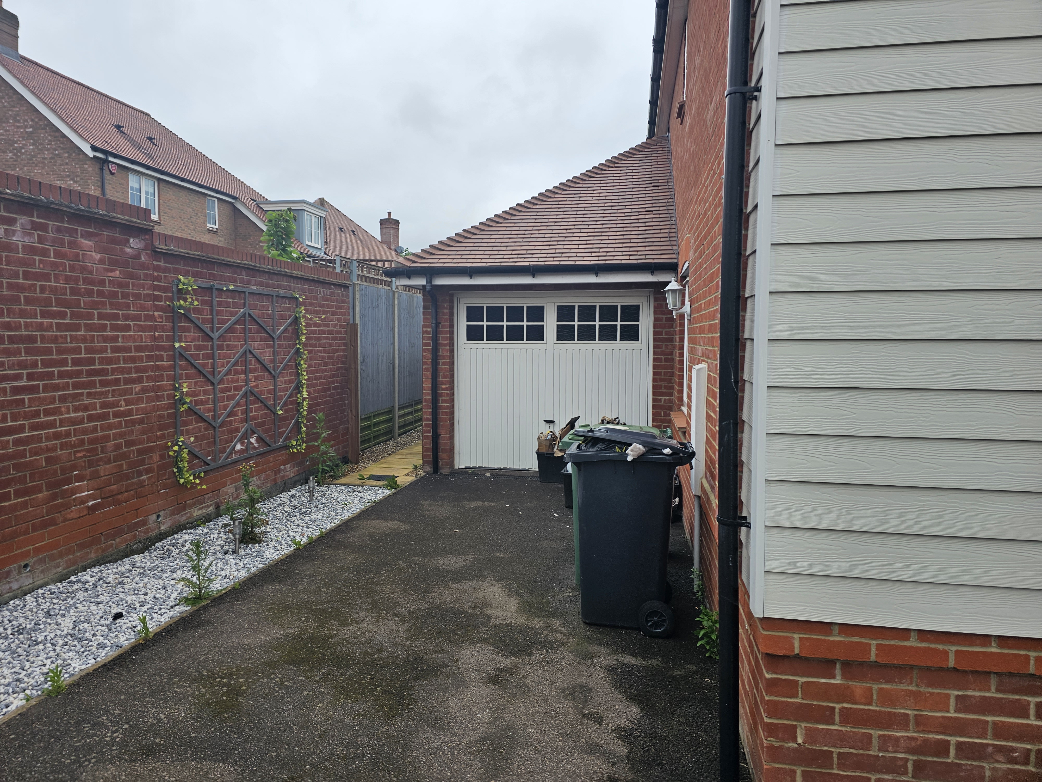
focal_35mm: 23
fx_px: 692
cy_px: 391
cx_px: 521
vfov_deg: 58.9
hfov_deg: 73.9
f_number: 1.7
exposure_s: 1/180
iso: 16
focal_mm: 6.3
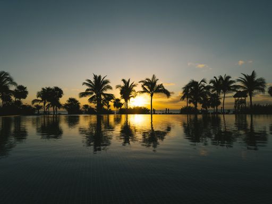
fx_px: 189
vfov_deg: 56.8
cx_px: 136
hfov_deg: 71.6
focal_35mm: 24
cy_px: 102
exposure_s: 1/5400
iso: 100
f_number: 1.8
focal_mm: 6.86
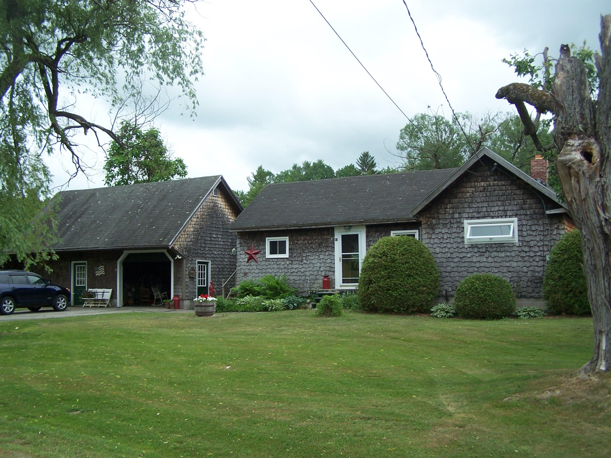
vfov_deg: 37.7
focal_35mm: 38
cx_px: 306
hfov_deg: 49.0
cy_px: 229
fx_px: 671
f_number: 2.8
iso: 80
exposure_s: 1/750
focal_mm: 6.3
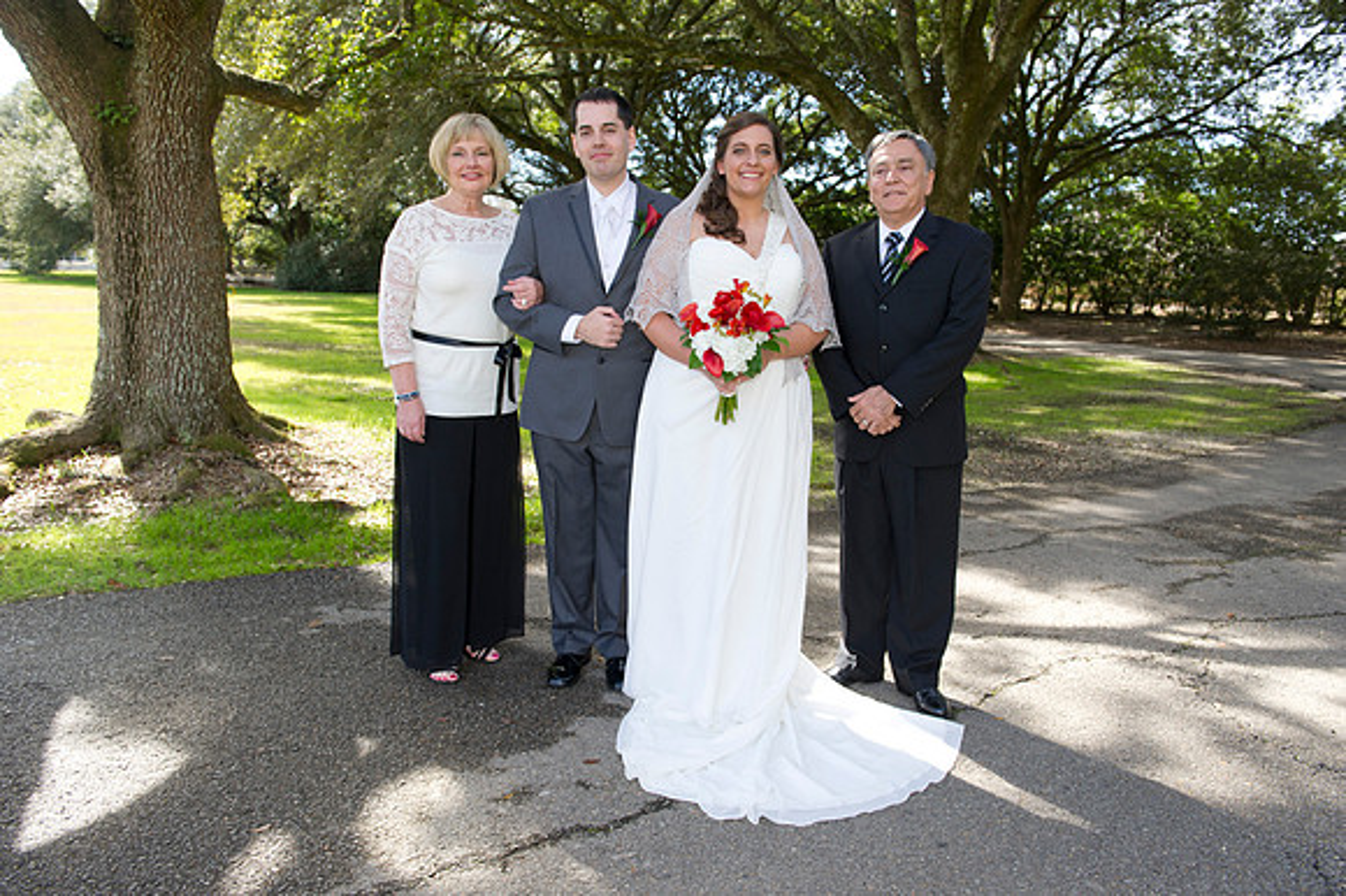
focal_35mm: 29
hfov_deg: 63.7
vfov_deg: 44.9
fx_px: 1084
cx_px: 673
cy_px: 448
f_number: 5.6
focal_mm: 29
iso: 320
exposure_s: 1/200
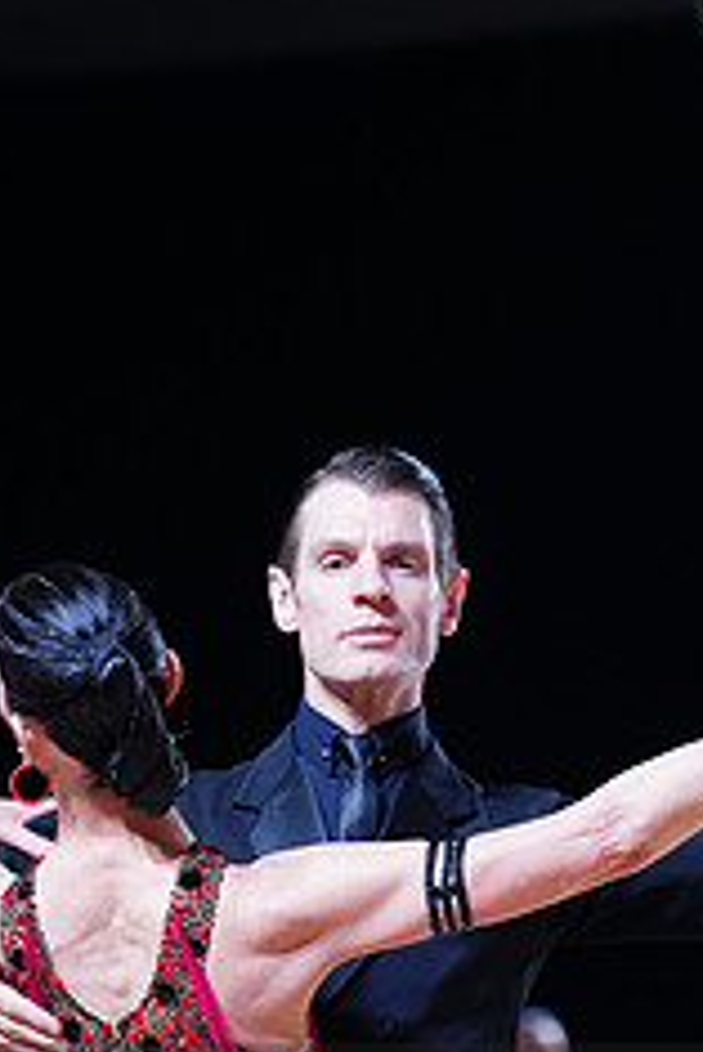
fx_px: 8013
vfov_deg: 7.5
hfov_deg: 5.0
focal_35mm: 274
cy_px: 1195
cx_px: 235
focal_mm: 111
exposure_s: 1/500
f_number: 2.8
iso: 800
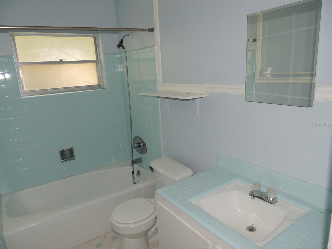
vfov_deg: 56.8
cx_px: 166
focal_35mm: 24
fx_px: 230
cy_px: 124
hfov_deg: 71.6
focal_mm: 4.3
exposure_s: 1/30
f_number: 3
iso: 200
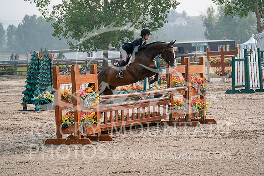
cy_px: 88
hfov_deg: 13.3
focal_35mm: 154
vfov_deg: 8.9
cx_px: 132
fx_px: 1130
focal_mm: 154
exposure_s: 1/1000
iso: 500
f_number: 5.6
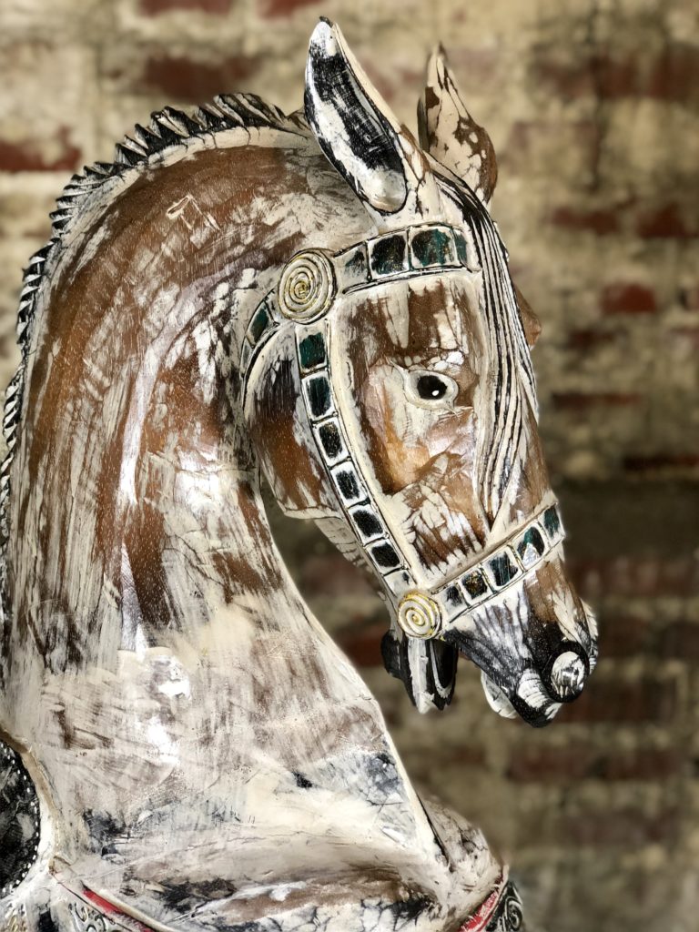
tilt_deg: -16.0
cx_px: 350
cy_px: 466
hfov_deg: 28.0
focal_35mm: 52
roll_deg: -1.3
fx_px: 1400
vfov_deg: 36.8
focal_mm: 6
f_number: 2.4
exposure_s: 1/25
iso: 125
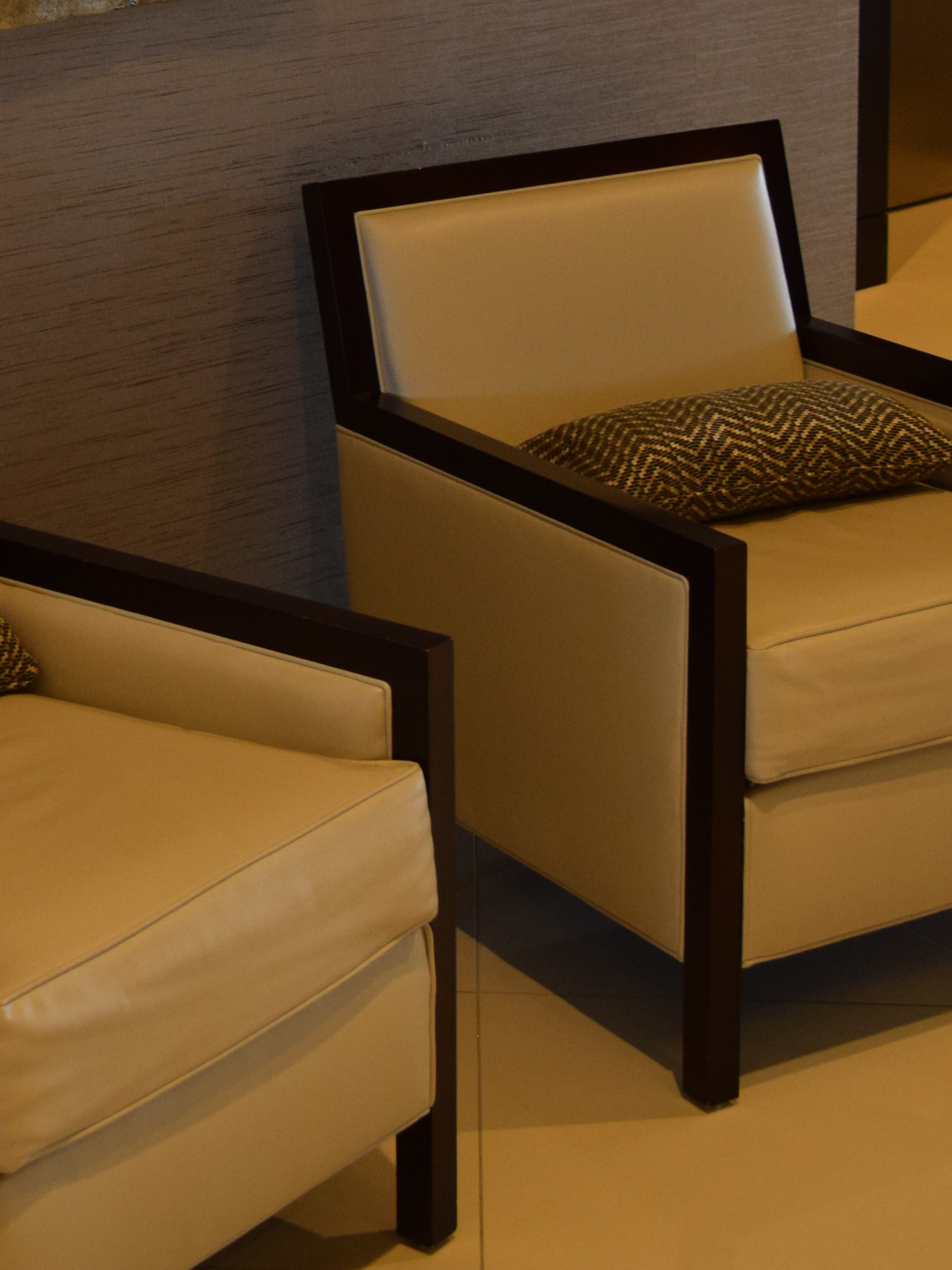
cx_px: 76
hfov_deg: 17.1
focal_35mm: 85
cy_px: -48
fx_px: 3117
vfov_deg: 22.0
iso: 800
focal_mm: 24
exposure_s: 1/100
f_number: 5
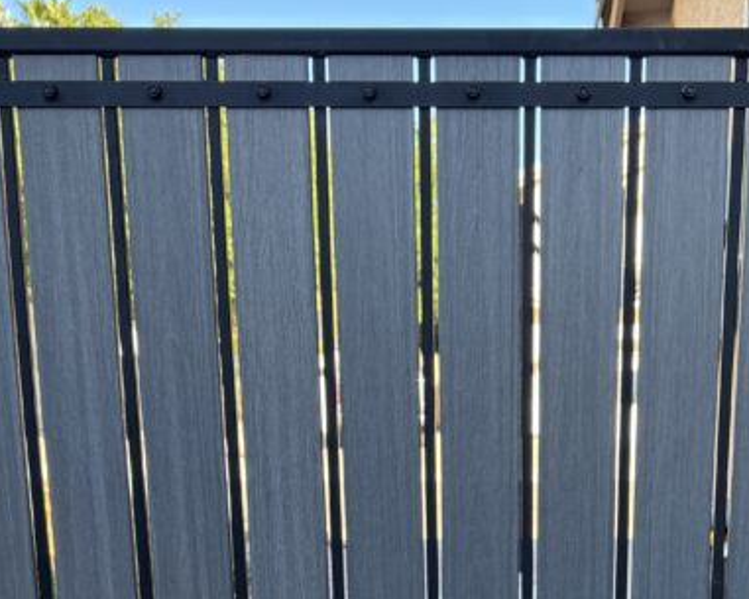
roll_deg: +0.2
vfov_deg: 22.2
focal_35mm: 63
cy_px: 740
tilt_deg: -14.6
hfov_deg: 29.8
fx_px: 1397
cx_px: 501
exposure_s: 1/255
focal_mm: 6.76
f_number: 1.78
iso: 64
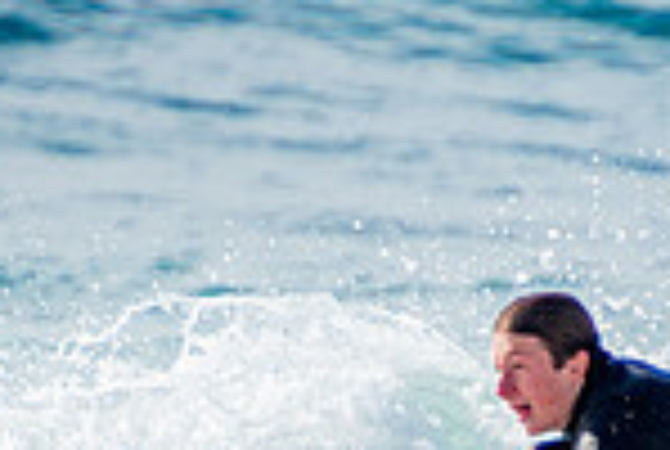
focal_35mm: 2330
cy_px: 767
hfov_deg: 0.9
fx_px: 43450
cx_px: 666
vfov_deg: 0.6
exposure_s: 1/2000
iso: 280
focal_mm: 400
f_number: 5.6
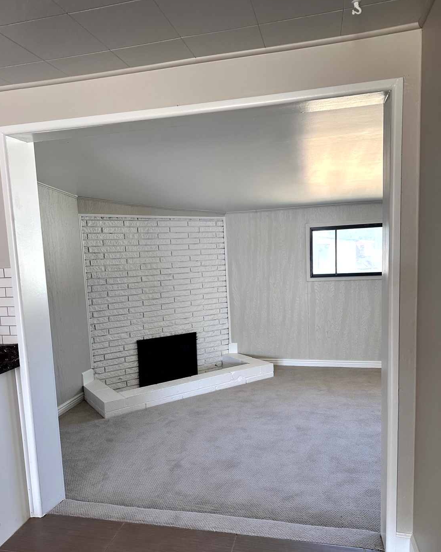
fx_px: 424
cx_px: 215
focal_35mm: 26
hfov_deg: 54.9
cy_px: 300
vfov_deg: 65.9
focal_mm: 6.86
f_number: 1.78
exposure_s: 1/120
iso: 125
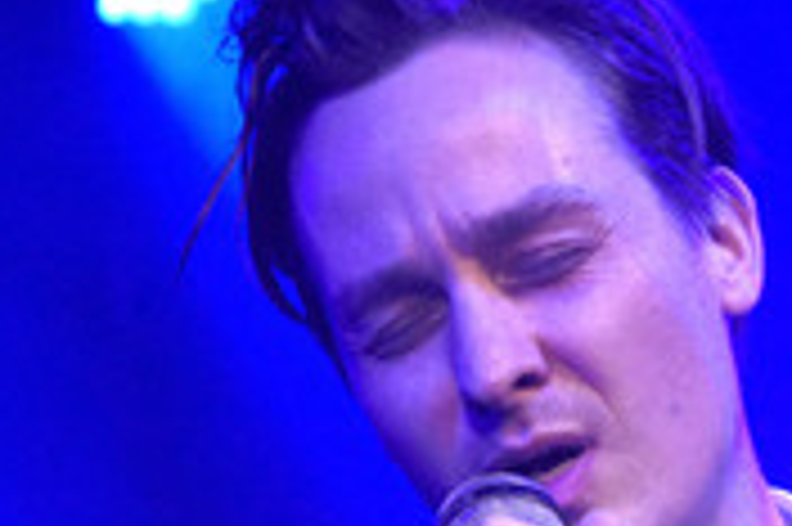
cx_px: 601
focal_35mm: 185
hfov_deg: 11.1
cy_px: 454
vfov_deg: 7.4
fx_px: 4066
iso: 4000
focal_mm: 48
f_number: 4
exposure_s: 1/80
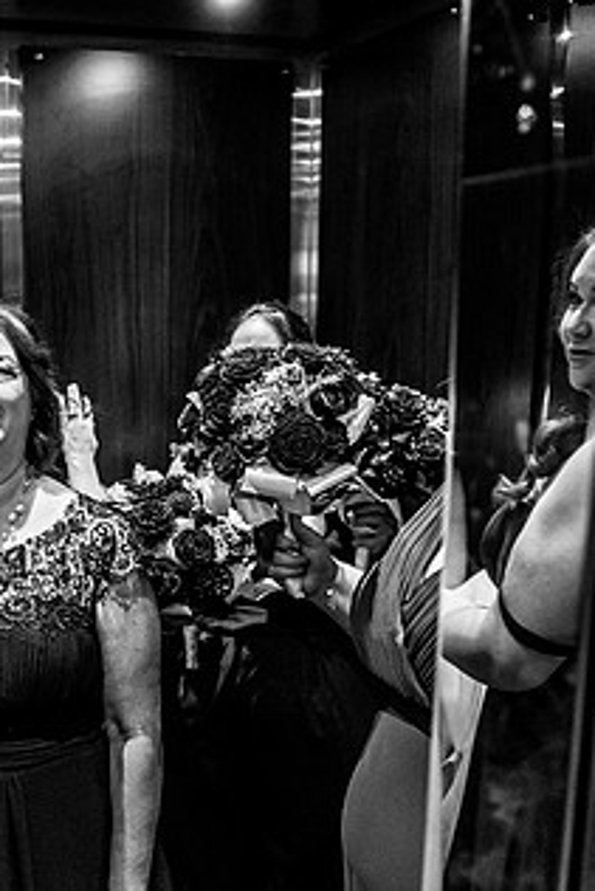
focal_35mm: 44
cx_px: -8
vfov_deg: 44.2
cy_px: 543
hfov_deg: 28.5
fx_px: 1090
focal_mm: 24
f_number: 2.8
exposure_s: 1/100
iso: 1600
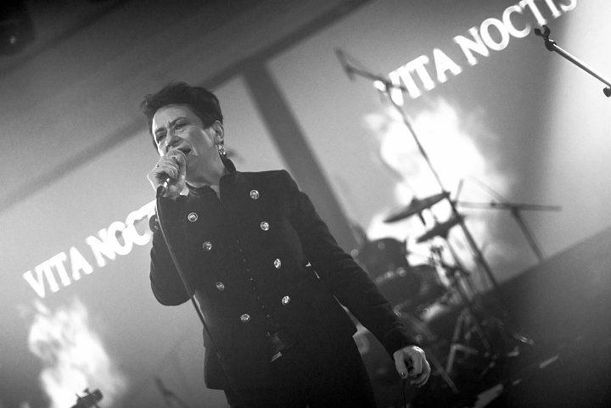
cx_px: 306
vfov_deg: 27.0
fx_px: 849
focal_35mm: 50
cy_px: 204
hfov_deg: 39.6
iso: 800
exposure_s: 1/125
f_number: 1.4
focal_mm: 50
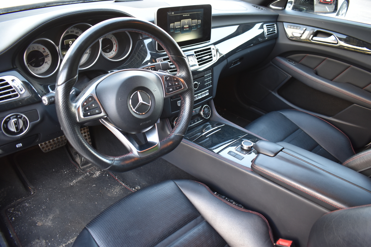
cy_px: 124
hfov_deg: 67.4
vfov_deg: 47.9
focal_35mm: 27
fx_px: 278
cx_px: 186
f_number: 4
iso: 450
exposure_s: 1/60
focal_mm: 18
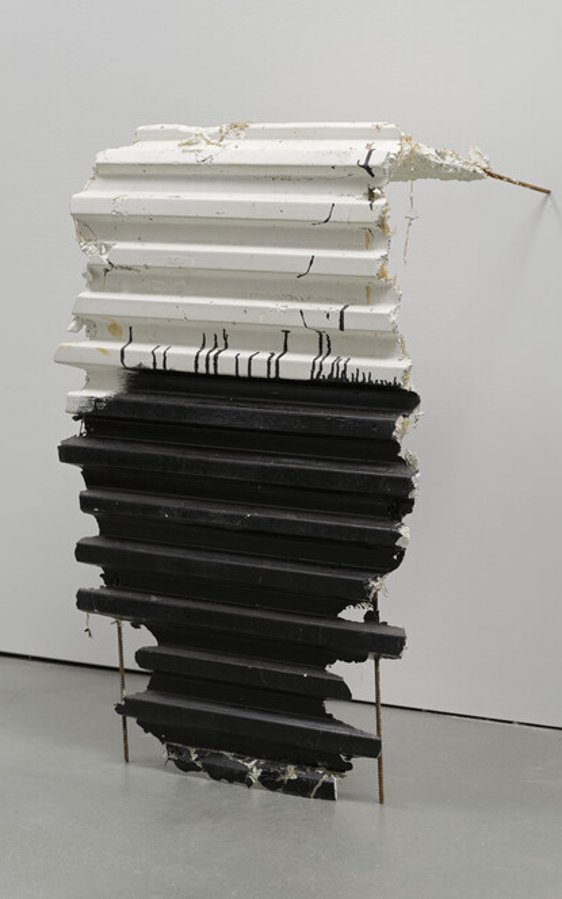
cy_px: 449
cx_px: 297
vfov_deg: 20.8
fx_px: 2451
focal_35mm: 100
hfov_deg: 13.1
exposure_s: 1/250
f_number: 8
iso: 100
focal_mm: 120
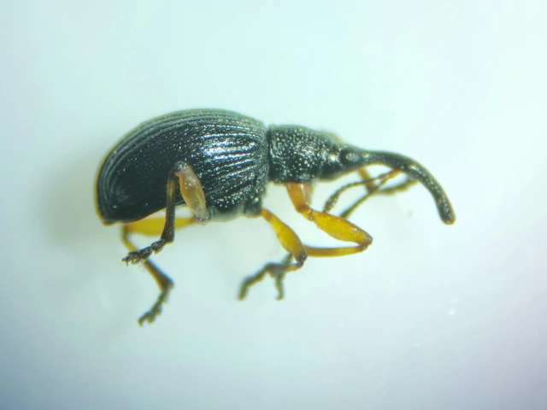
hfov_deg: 65.3
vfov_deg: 51.4
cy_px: 205
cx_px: 274
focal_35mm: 27
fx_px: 427
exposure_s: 1/50
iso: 40
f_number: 2
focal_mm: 5.9
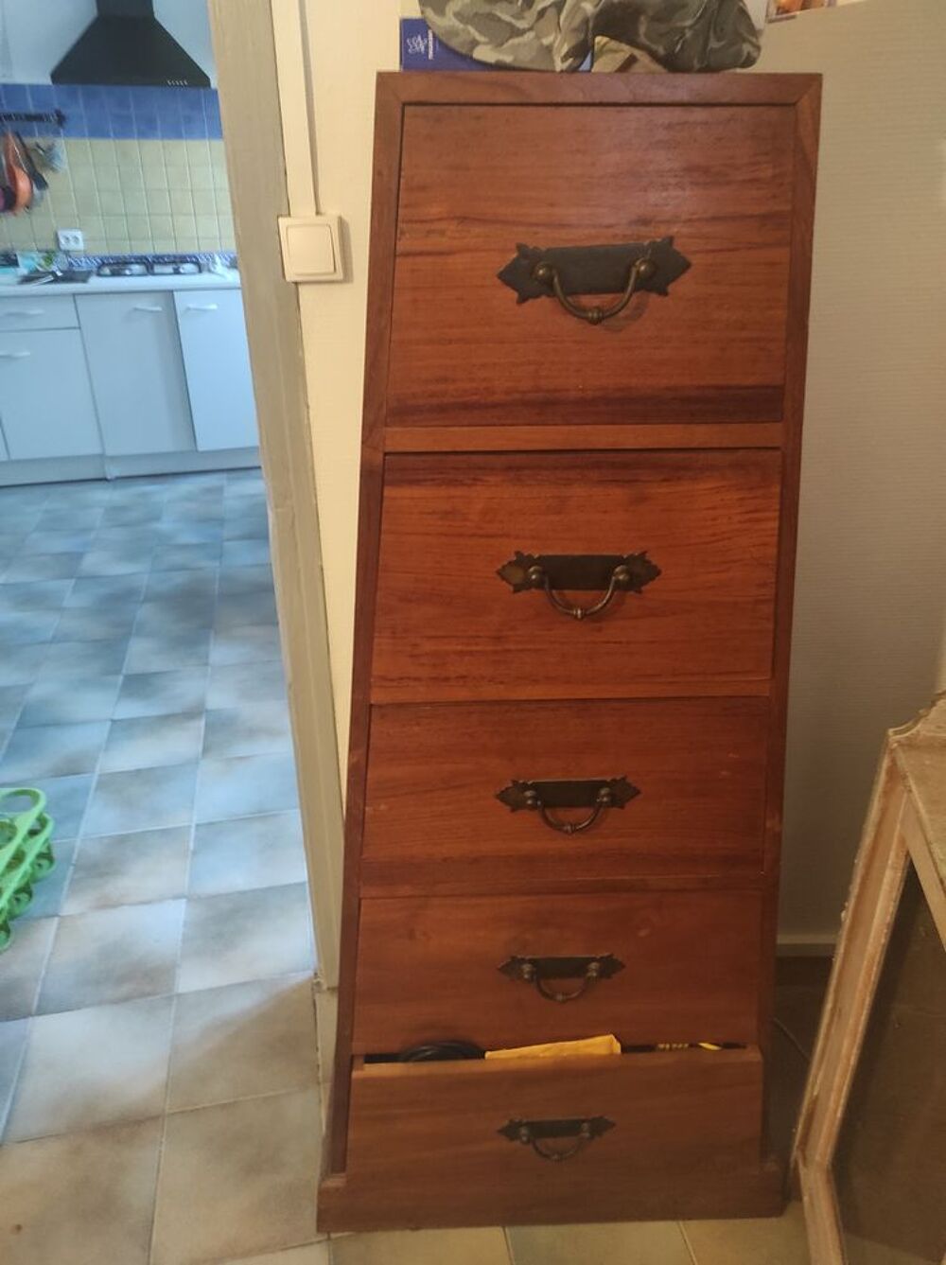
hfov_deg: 54.8
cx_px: 473
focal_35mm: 25
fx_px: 913
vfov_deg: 69.4
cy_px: 632
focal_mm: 5.43
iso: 1036
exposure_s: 1/20
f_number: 1.89
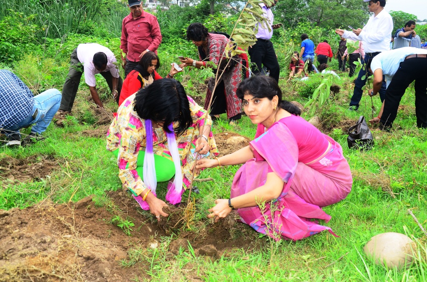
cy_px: 141
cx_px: 214
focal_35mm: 38
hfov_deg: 51.4
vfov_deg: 35.3
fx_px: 444
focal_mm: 25
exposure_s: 1/250
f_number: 6.3
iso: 640
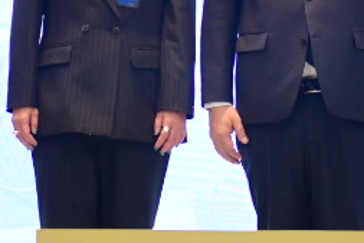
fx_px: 3237
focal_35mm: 320
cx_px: 302
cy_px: -272
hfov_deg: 6.4
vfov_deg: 4.2
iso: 1000
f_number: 2.8
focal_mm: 50
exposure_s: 1/125
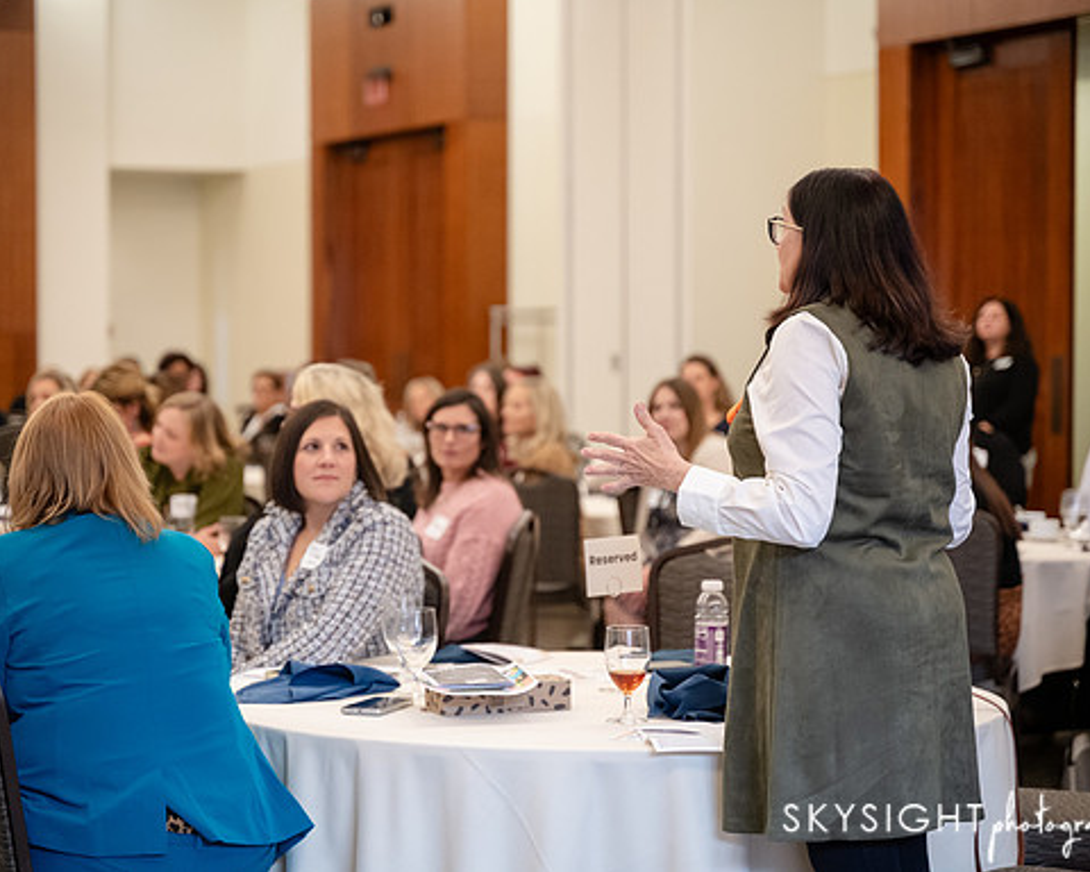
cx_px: 522
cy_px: 435
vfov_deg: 17.7
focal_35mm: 87
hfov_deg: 22.0
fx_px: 2807
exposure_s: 1/320
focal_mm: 75
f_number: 2.8
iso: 3200
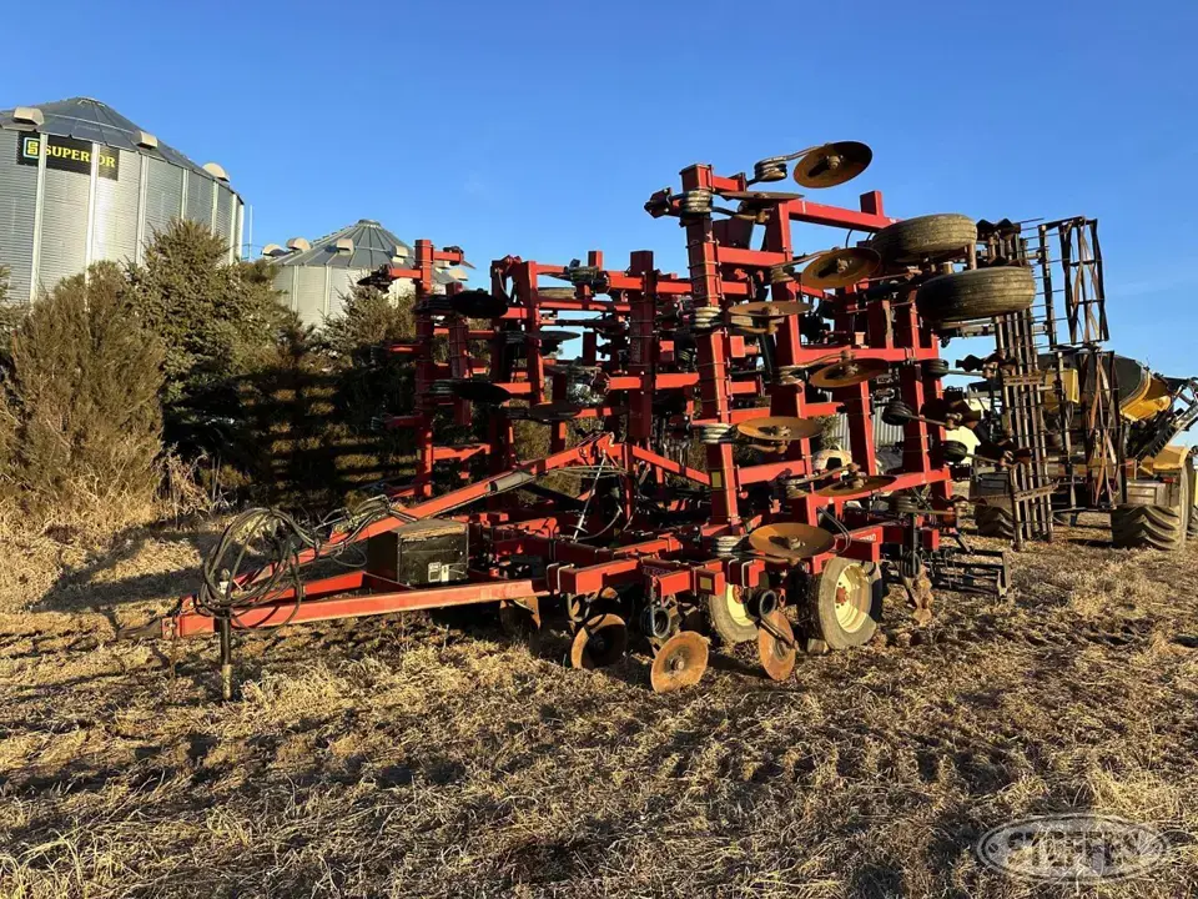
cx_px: 599
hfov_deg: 71.6
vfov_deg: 56.8
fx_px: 831
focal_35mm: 24
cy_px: 450
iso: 80
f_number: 1.78
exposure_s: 1/1198
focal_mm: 6.86
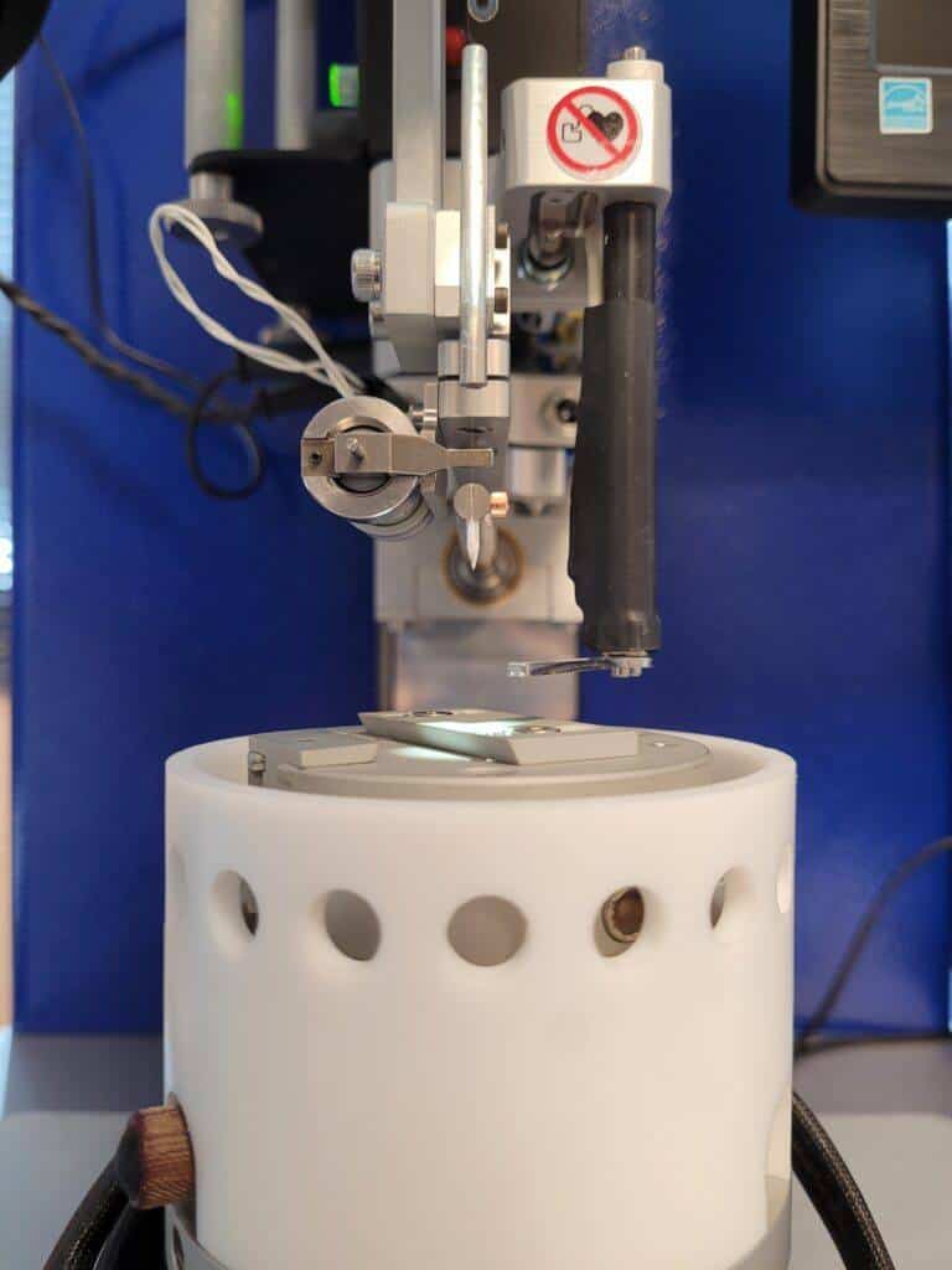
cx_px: 476
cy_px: 635
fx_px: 953
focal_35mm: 26
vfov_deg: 67.3
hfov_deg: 53.1
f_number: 1.8
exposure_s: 1/50
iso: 200
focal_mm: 5.4
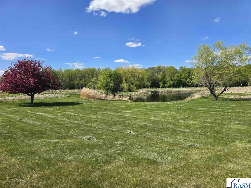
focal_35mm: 23
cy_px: 94
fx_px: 167
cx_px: 126
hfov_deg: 73.9
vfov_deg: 58.9
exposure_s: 1/1036
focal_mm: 6.3
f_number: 1.7
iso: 12
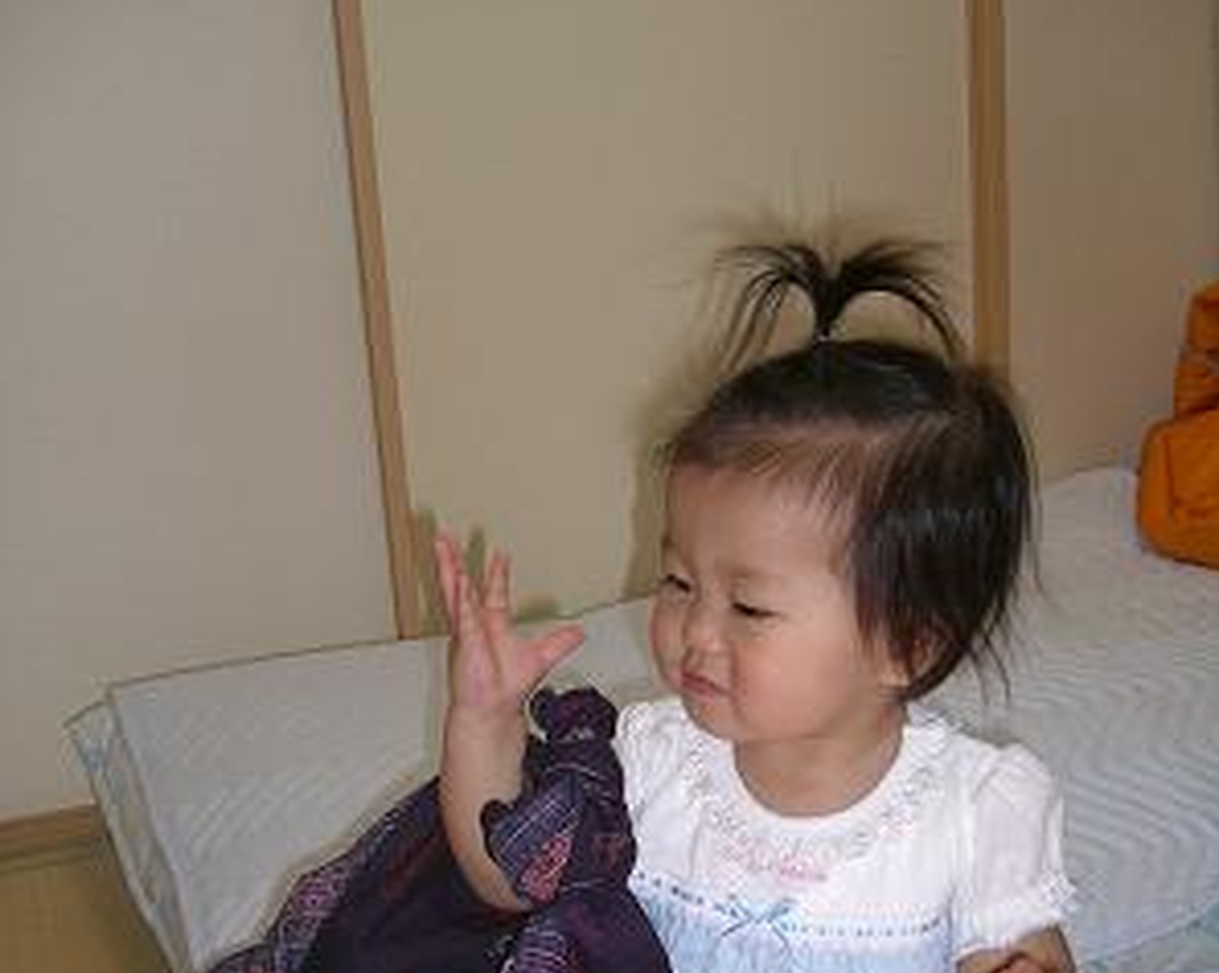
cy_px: 805
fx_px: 1802
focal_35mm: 50
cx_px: 607
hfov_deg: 37.4
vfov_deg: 29.4
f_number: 2.8
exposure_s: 1/60
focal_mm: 7.9
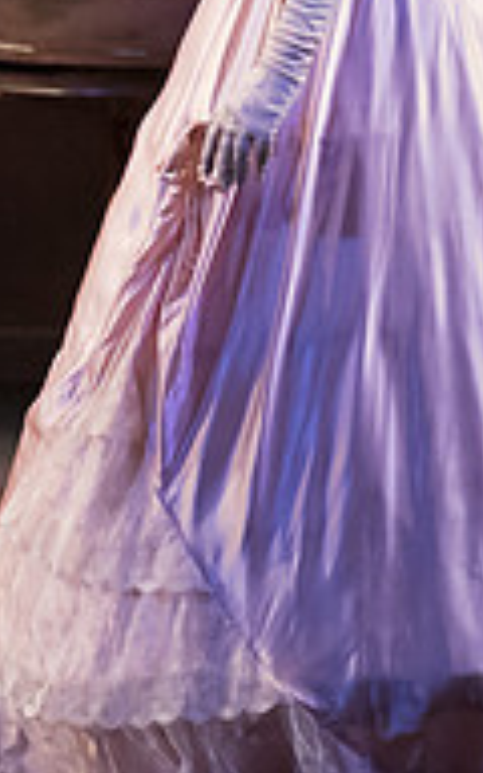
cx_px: -491
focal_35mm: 926
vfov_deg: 2.3
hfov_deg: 1.4
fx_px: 19503
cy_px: 10
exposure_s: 1/400
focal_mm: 300
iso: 3200
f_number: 4
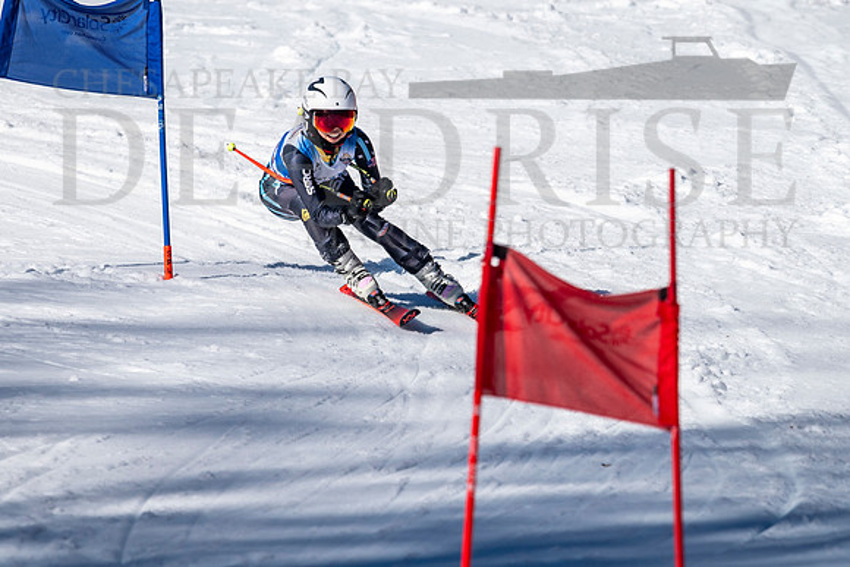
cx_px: 345
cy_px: 214
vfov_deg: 1.9
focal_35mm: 740
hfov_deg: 2.8
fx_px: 17483
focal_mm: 560
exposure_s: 1/2000
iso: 500
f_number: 8
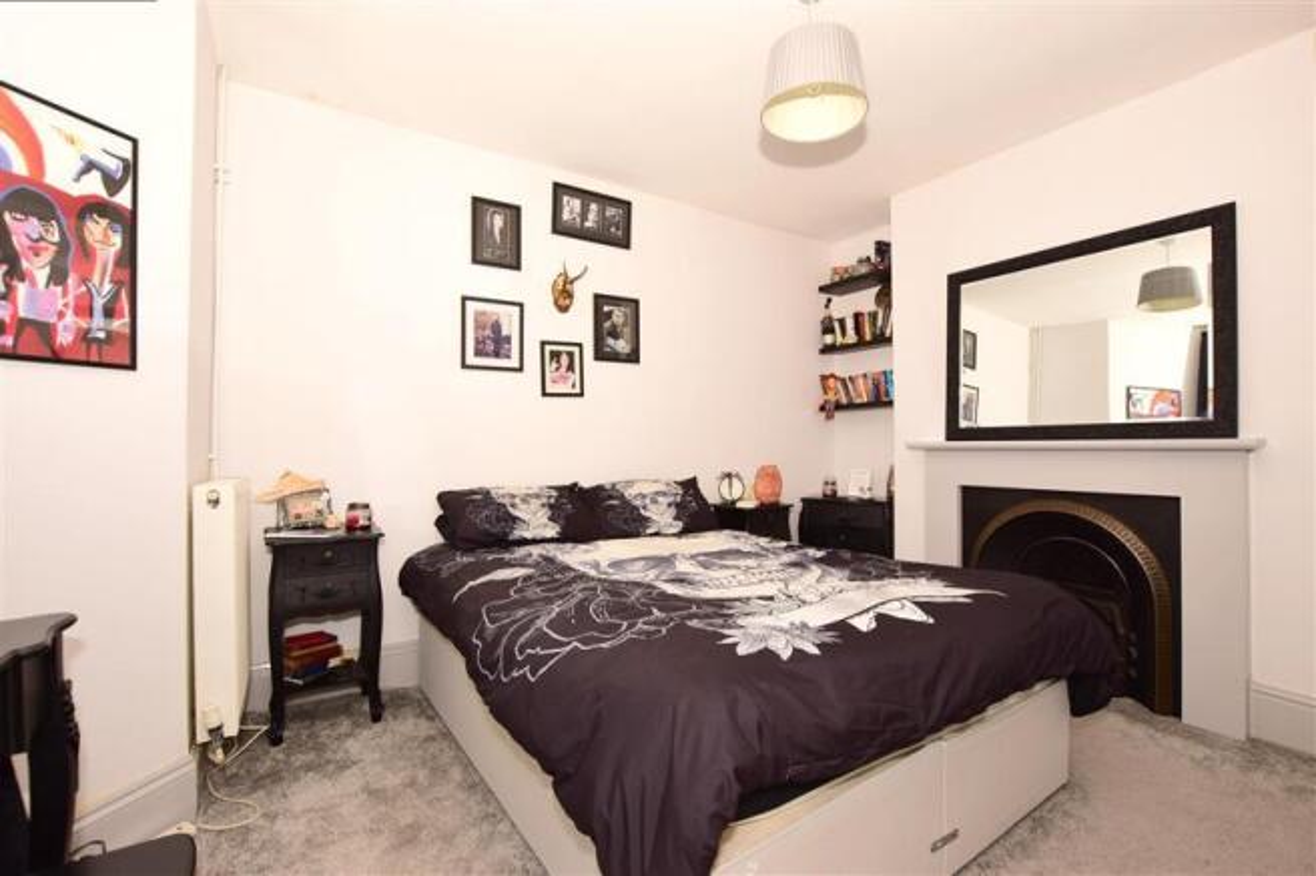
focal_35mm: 15
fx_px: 548
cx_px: 658
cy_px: 438
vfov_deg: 77.3
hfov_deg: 100.4
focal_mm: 10
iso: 200
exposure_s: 1/60
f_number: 5.6
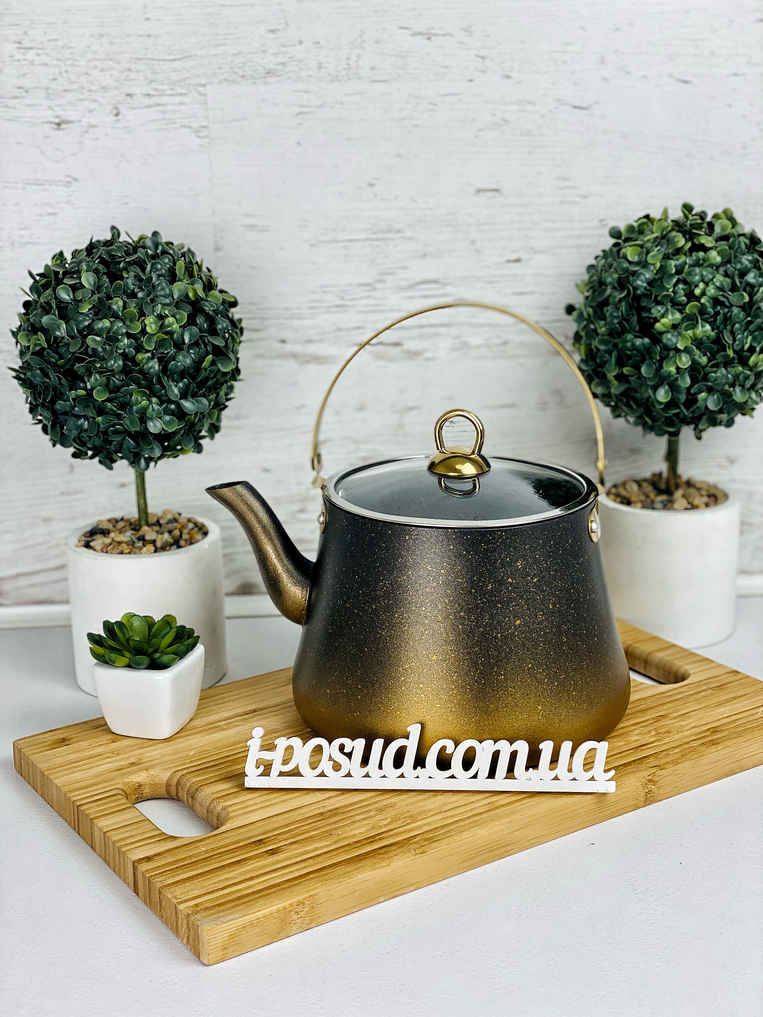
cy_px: 508
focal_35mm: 52
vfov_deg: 36.8
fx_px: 1528
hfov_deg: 28.0
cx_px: 382
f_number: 2
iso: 20
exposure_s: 1/208
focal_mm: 6
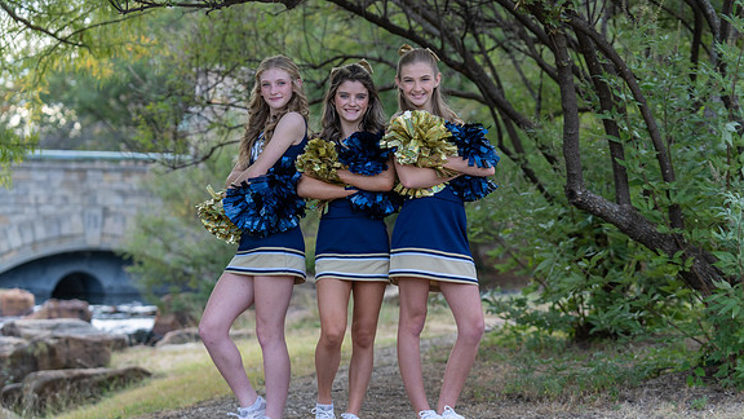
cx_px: 400
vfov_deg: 12.7
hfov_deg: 22.4
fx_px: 1874
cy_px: 223
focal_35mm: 95
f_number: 3.5
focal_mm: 83
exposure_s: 1/320
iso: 160
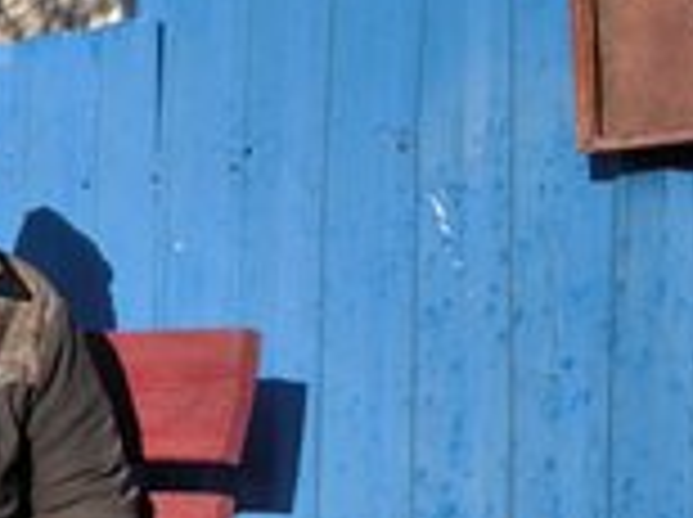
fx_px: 2599
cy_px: 468
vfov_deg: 11.3
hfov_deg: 14.8
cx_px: -108
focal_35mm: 130
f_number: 1.9
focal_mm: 7.1
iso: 50
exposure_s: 1/1032
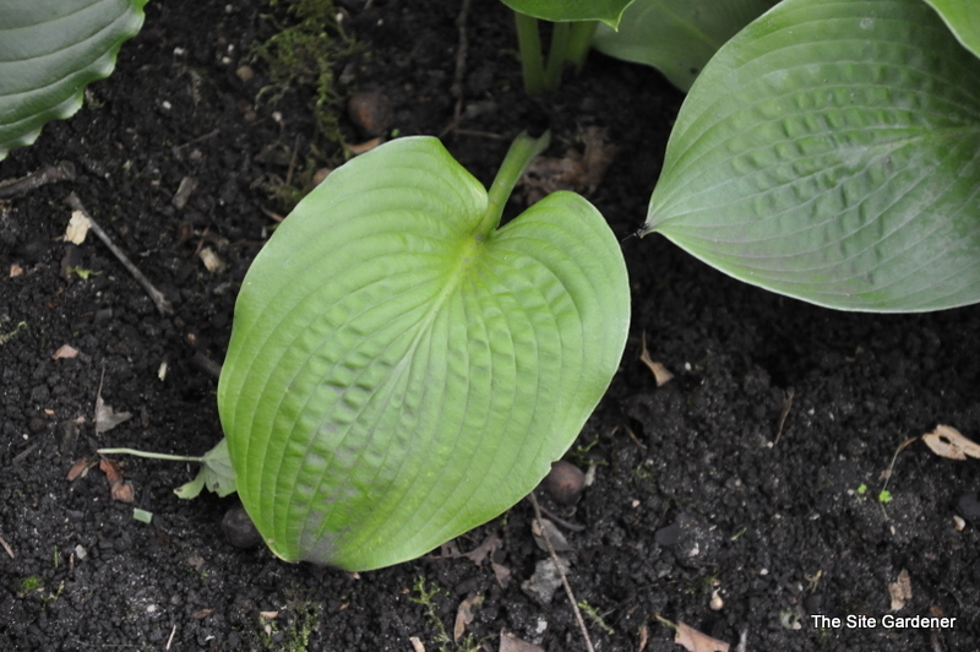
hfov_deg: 13.1
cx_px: 490
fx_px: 4284
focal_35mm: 158
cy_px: 326
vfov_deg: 8.7
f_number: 5.6
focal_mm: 105
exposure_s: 1/100
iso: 1600
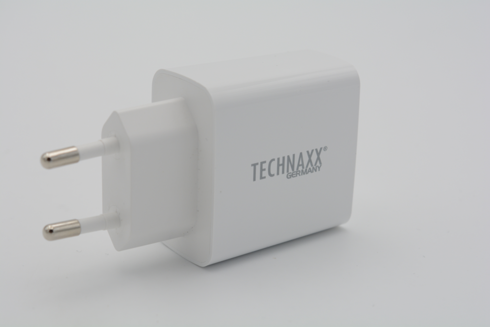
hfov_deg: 24.6
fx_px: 1123
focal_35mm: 82
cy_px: 164
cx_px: 245
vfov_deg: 16.6
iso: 200
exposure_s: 1/50
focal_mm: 55
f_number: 9
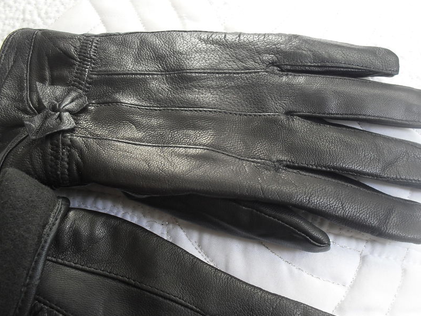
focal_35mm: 44
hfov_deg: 42.8
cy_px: 170
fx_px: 535
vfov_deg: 32.9
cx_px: 237
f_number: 3.2
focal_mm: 6.3
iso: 100
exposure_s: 1/30
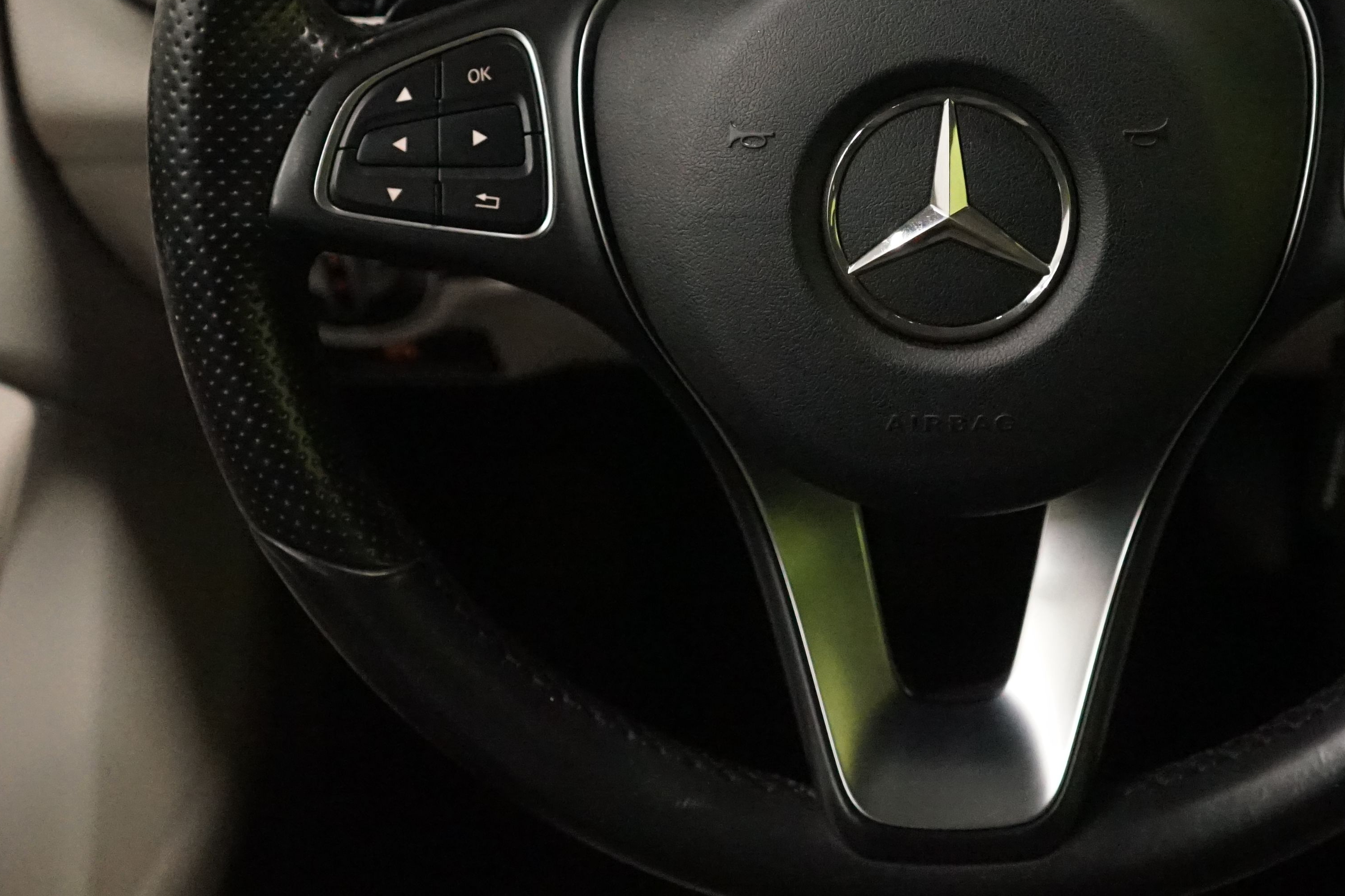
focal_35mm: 62
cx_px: 953
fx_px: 2316
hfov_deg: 32.0
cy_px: 116
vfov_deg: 21.5
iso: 6400
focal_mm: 31
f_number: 4
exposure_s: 1/100
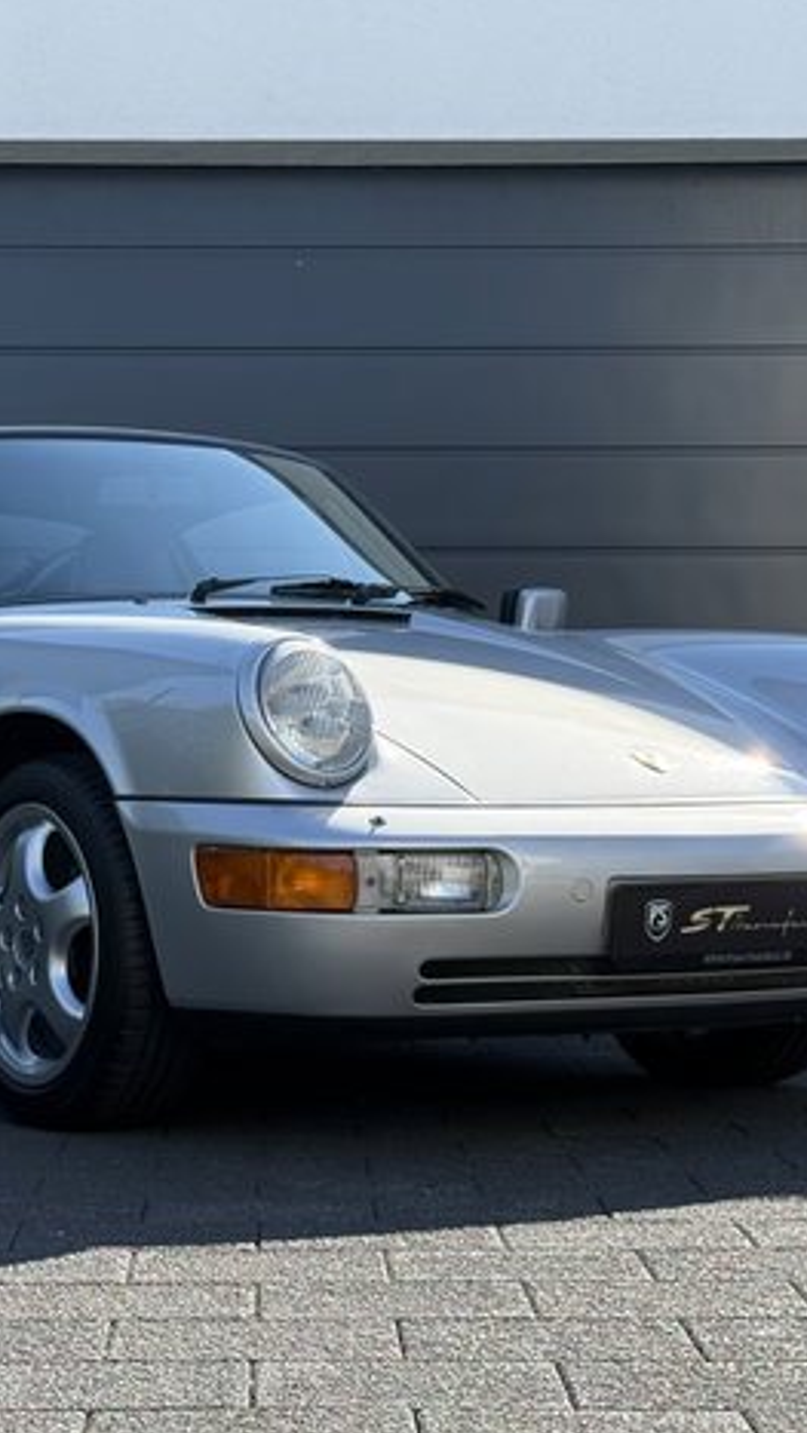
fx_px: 3269
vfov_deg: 24.7
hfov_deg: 14.1
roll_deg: +0.0
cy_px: 764
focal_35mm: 86
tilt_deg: -0.4
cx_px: 292
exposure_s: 1/1795
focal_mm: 6.76
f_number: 1.78
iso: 80
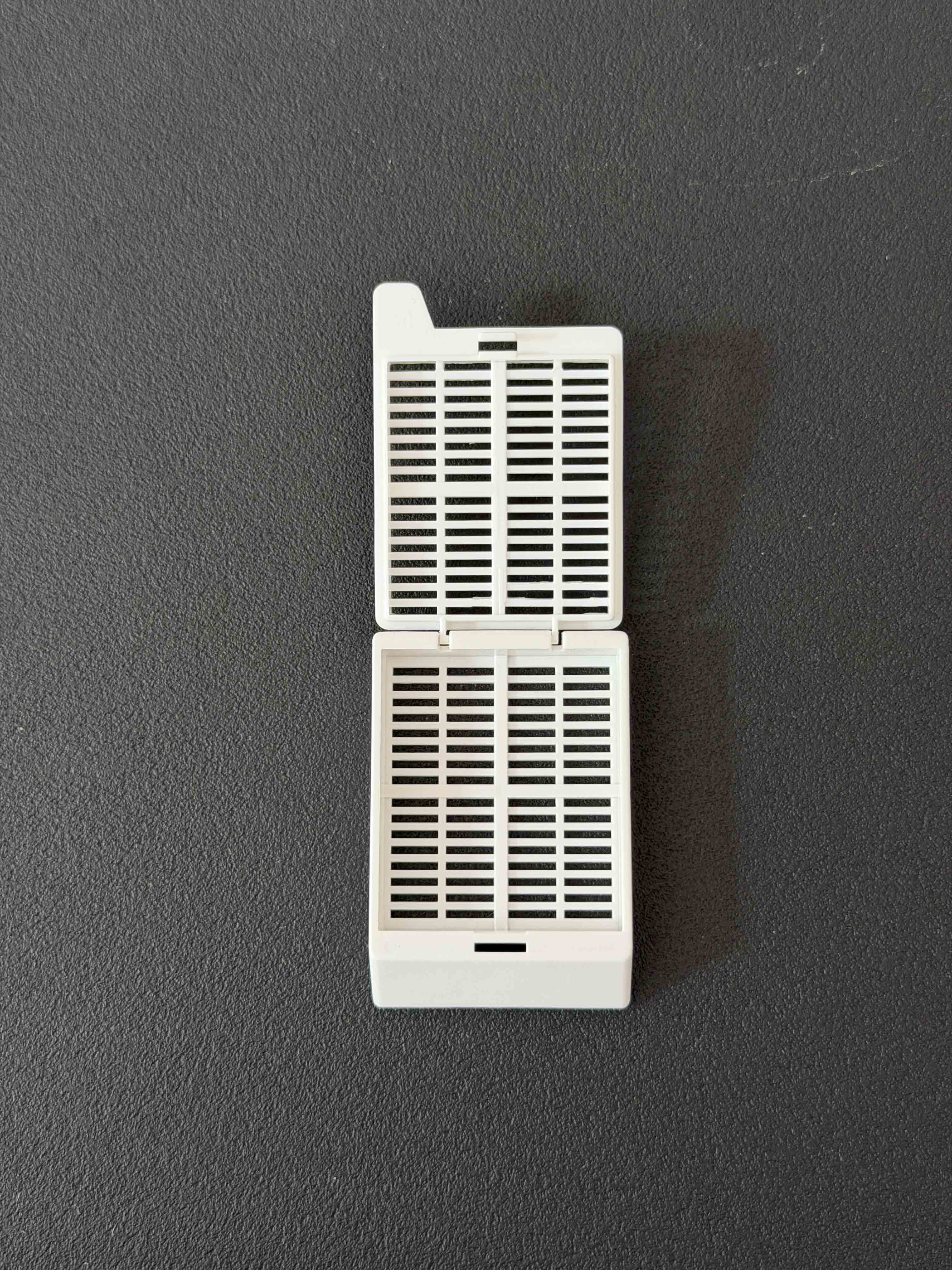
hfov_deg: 30.3
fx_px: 1760
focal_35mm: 48
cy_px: 635
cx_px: 476
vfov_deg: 39.7
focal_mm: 6.76
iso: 200
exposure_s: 1/60
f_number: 1.78
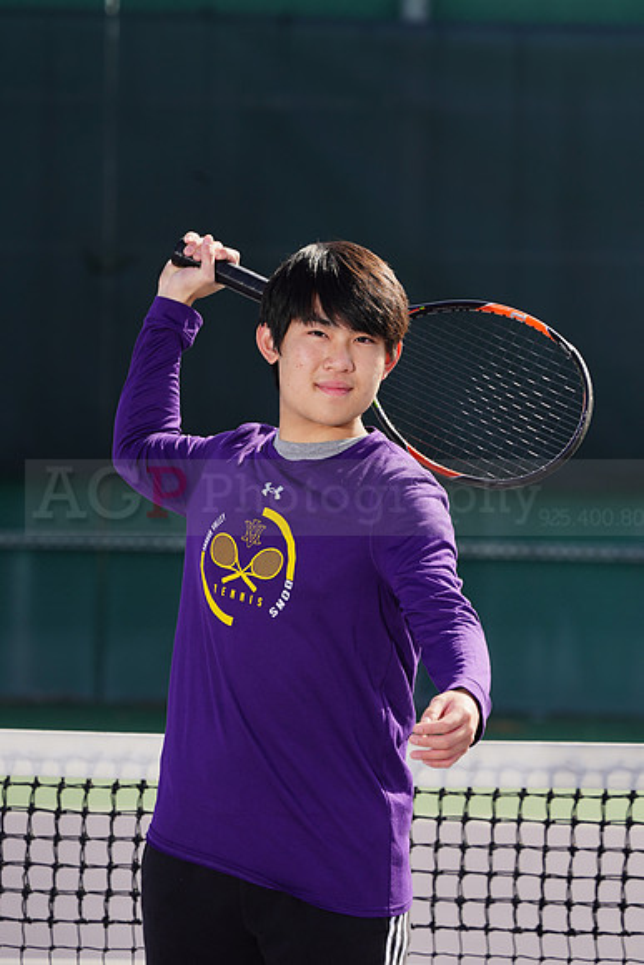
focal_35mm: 294
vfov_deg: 7.0
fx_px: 7884
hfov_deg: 4.7
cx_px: 322
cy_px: 482
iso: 100
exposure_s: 1/250
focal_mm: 294
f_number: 8
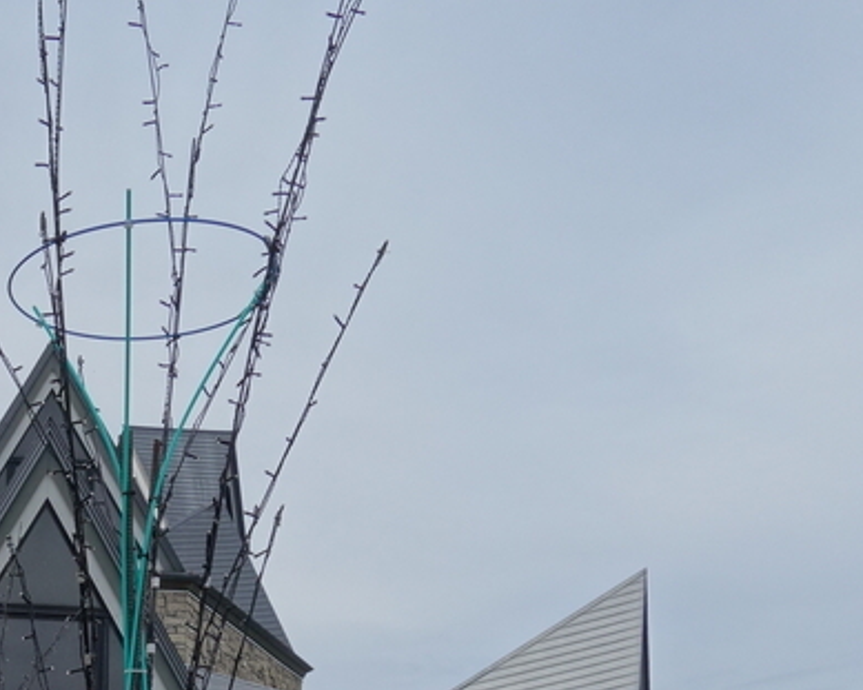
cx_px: -138
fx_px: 2068
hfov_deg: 22.0
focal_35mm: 81
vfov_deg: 18.1
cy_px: 805
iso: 125
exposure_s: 1/500
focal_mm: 10.4
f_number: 5.6
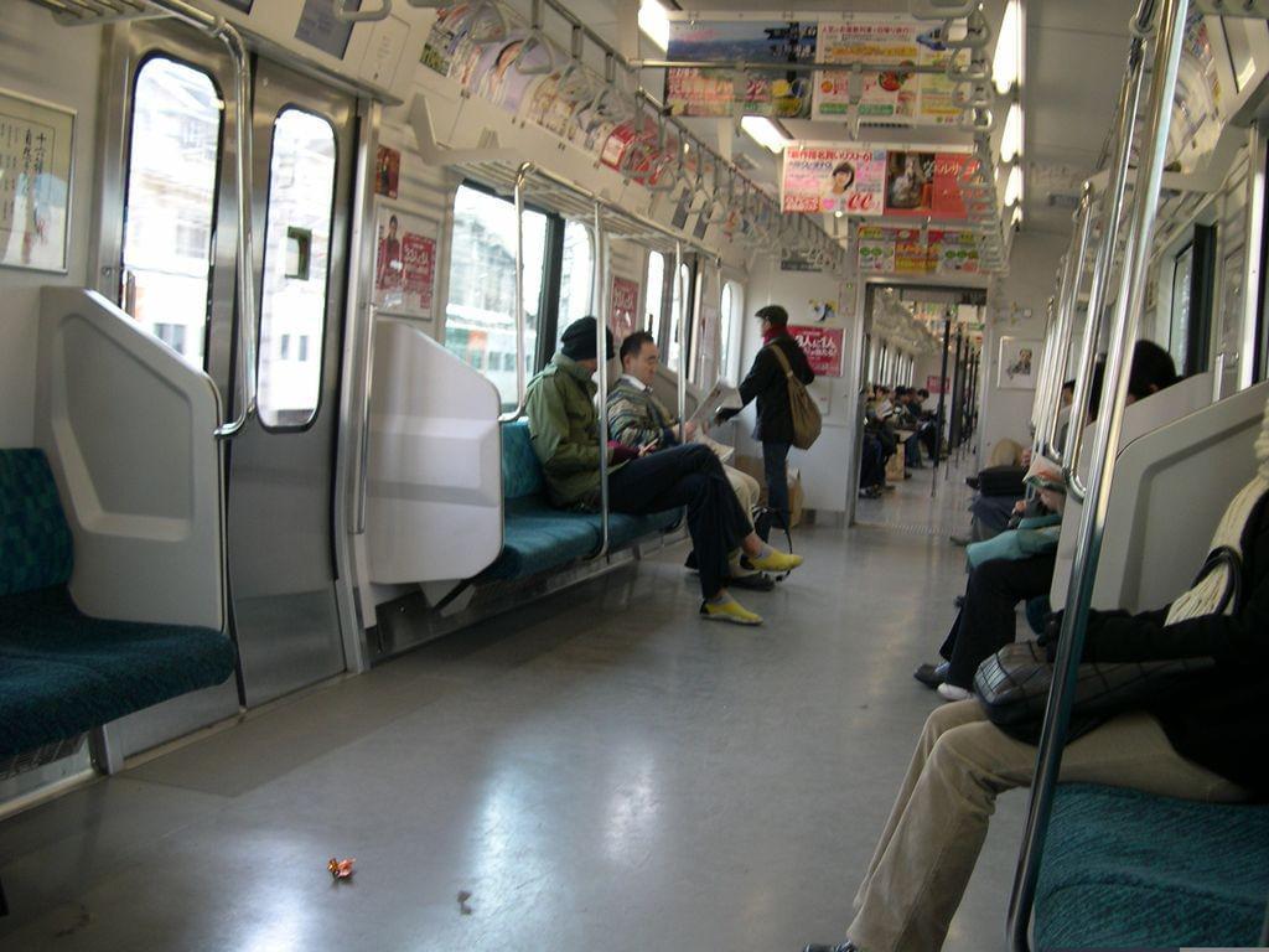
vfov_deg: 37.7
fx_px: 1393
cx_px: 634
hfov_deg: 49.0
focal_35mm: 38
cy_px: 476
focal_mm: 8
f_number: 2.8
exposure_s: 1/47.9
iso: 100
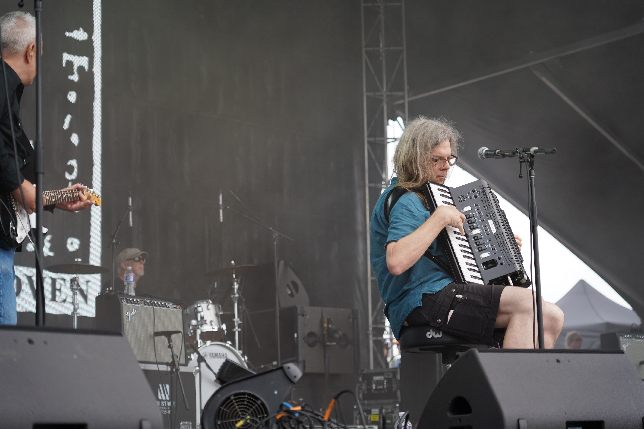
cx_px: 322
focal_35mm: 80
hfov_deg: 25.4
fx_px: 1431
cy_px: 214
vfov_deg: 17.1
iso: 125
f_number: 4
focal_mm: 80
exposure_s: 1/160
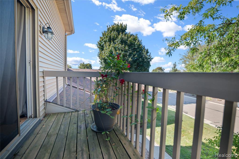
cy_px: 80
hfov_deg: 96.7
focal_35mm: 16
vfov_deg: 73.8
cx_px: 120
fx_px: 106
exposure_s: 1/3200
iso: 250
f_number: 2.8
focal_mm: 16
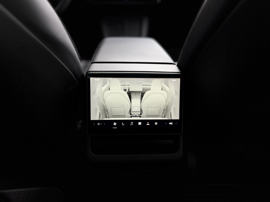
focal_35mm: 24
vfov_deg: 56.8
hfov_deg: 71.6
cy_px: 101
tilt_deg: -28.4
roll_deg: +1.1
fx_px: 187
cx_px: 135
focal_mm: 6.76
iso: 80
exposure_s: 1/121
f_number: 1.78
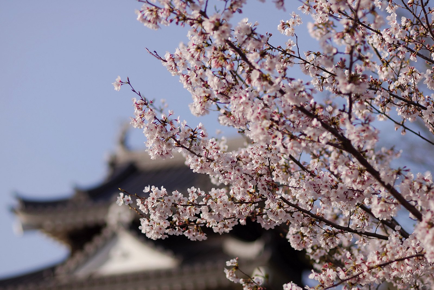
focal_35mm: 128
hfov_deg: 16.1
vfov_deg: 10.8
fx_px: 1537
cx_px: 217
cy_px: 145
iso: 100
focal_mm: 85
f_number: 2
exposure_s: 1/2500
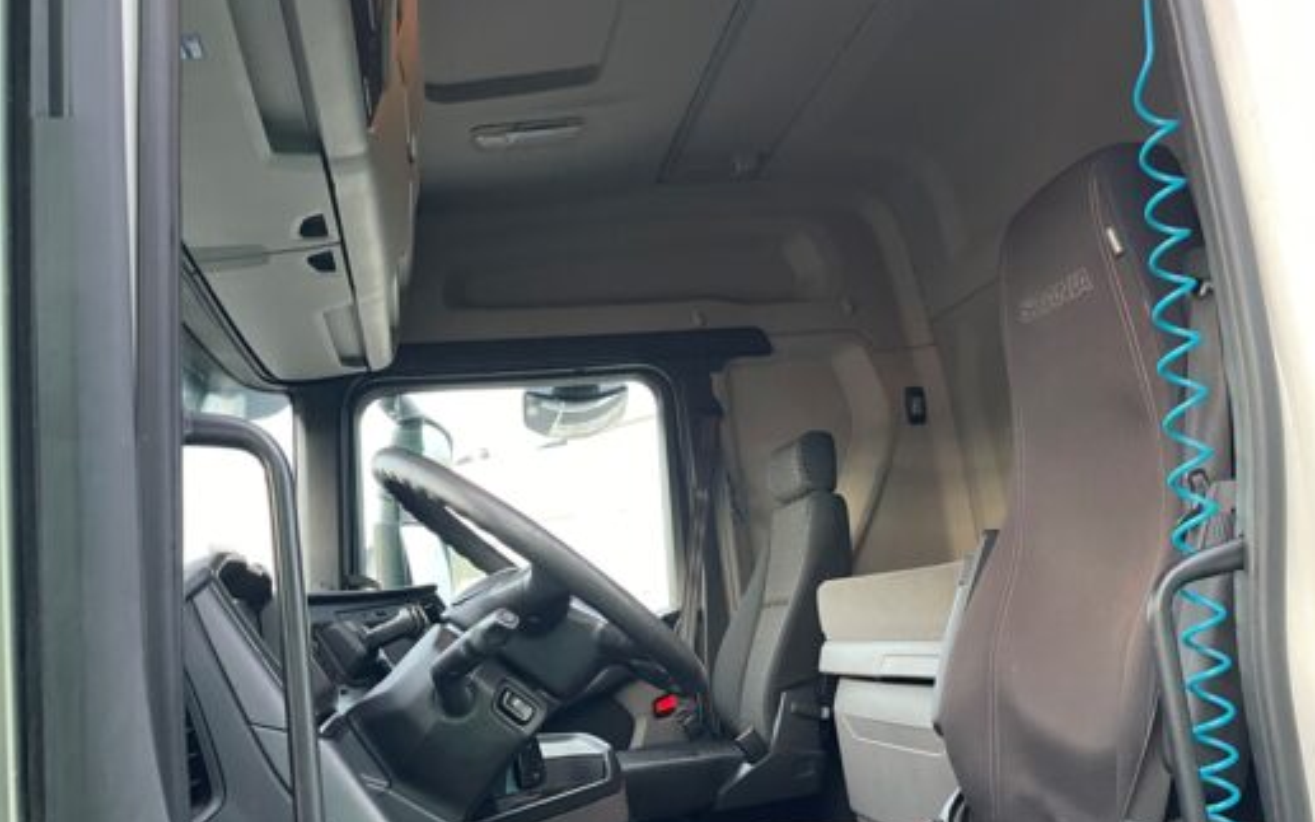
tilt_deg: +8.2
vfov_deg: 39.3
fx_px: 1147
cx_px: 699
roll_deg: +6.3
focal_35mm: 32
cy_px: 471
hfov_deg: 59.6
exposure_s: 1/60
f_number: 1.6
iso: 250
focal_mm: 4.2
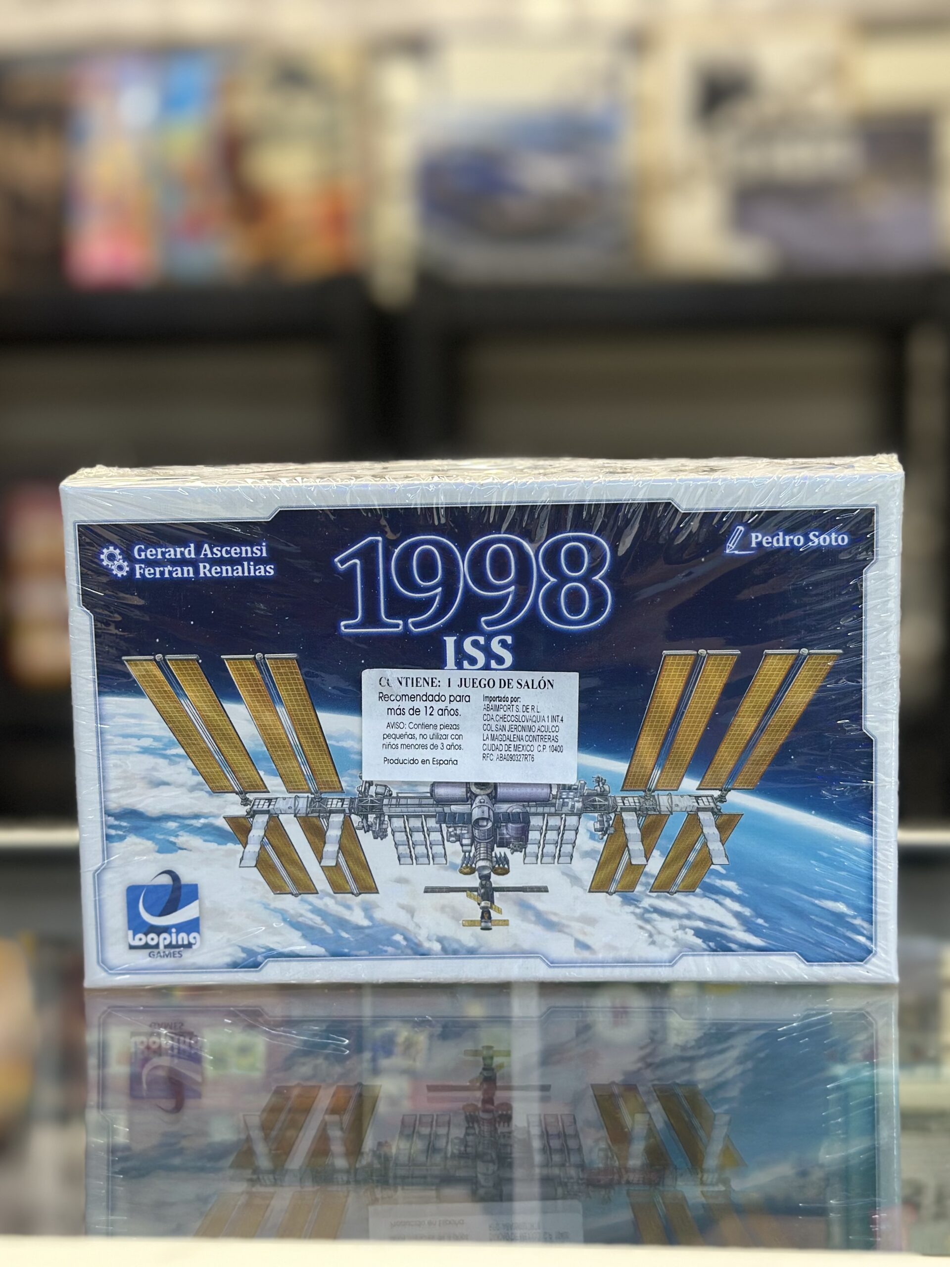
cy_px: 634
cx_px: 475
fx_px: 1756
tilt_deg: -2.6
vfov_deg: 39.7
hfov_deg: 30.3
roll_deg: +0.1
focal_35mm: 48
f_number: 1.78
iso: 125
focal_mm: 6.86
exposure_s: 1/60
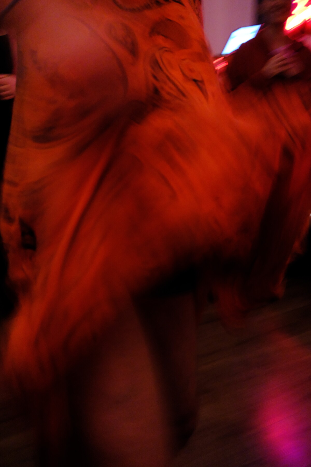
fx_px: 454
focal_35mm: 35
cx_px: 156
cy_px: 234
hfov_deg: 37.9
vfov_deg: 54.4
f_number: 2.8
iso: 6400
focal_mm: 23
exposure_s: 1/30
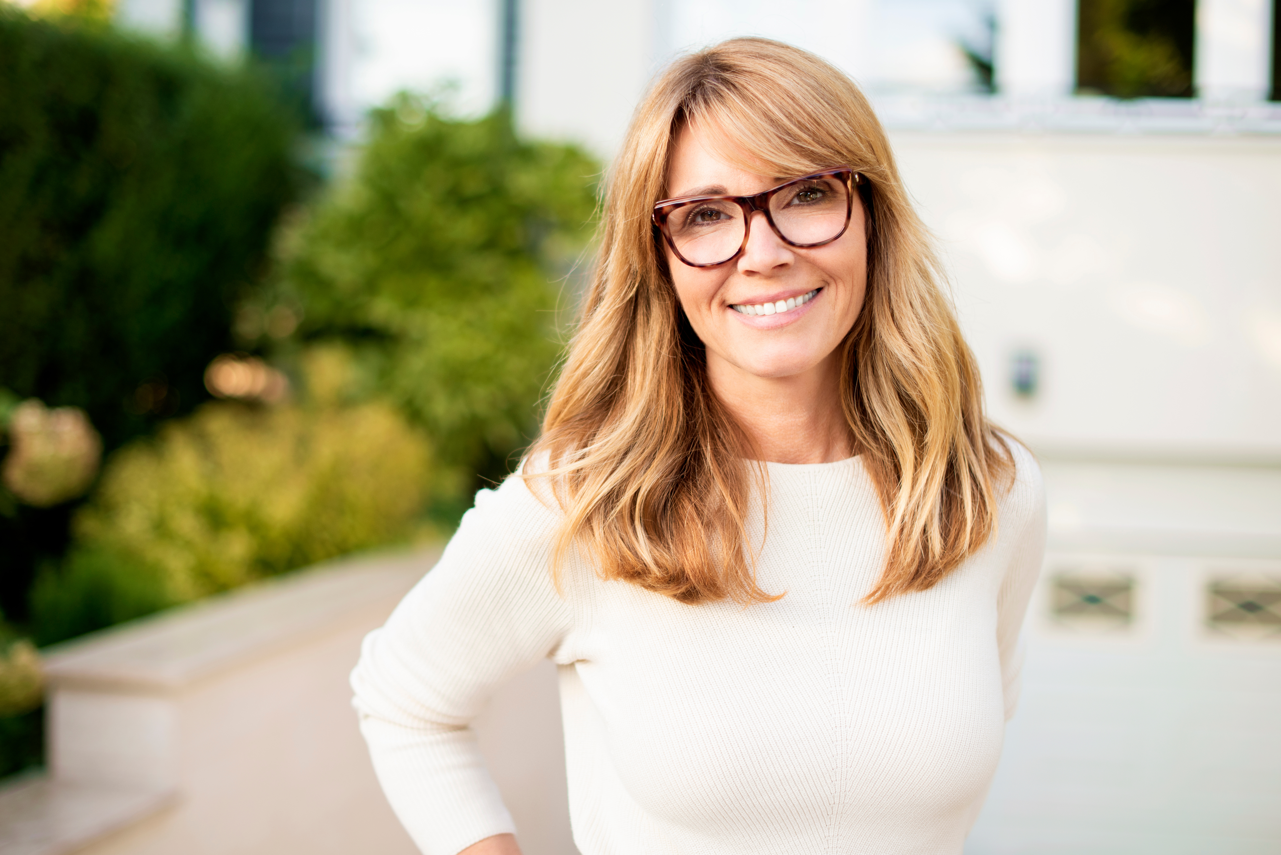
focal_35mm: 50
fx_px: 1780
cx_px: 640
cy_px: 428
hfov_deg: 39.6
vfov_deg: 27.0
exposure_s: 1/400
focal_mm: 50
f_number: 2
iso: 100
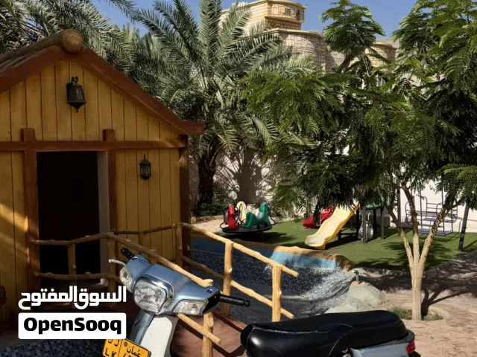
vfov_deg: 56.8
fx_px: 331
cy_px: 178
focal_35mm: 24
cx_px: 238
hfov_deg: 71.6
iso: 80
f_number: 1.78
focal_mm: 6.76
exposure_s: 1/9009
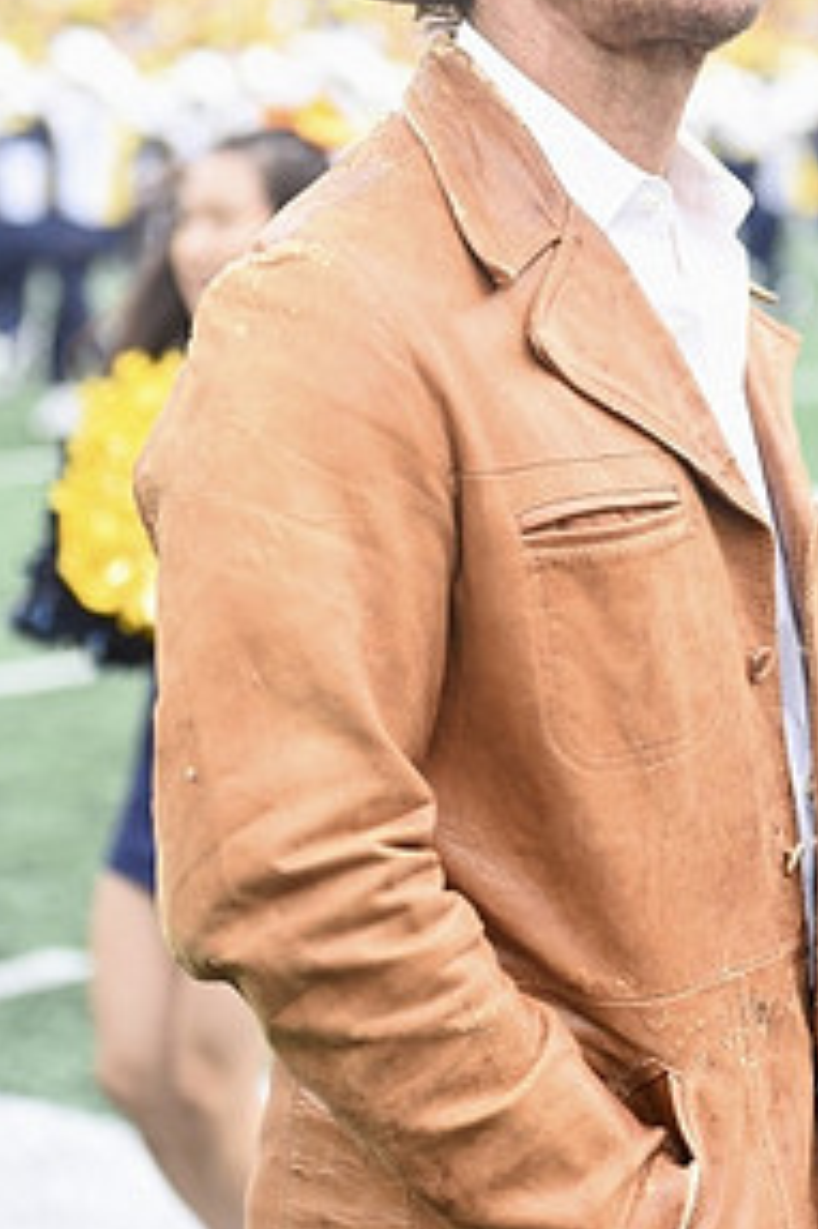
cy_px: 313
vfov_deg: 18.5
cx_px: 602
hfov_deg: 12.4
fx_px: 3753
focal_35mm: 110
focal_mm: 70
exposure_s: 1/800
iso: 320
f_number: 2.8
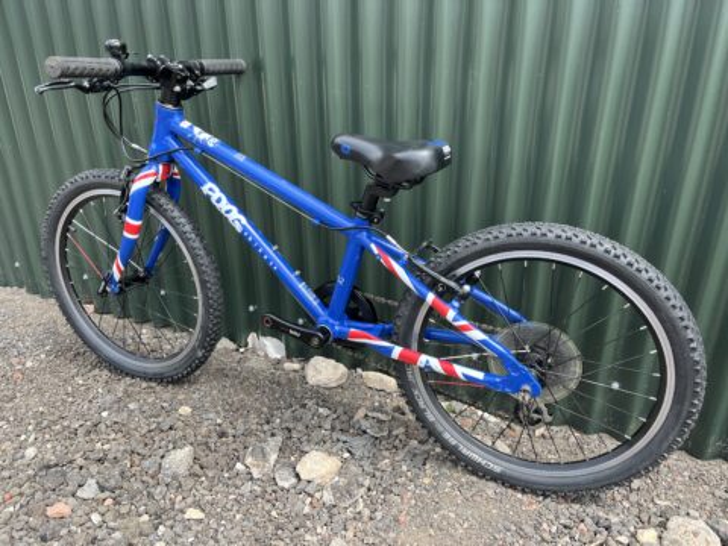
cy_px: 273
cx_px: 364
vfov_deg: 53.1
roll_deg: +1.2
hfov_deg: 67.3
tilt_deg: -24.6
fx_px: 547
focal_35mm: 26
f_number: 1.6
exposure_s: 1/544
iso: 50
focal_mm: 5.1
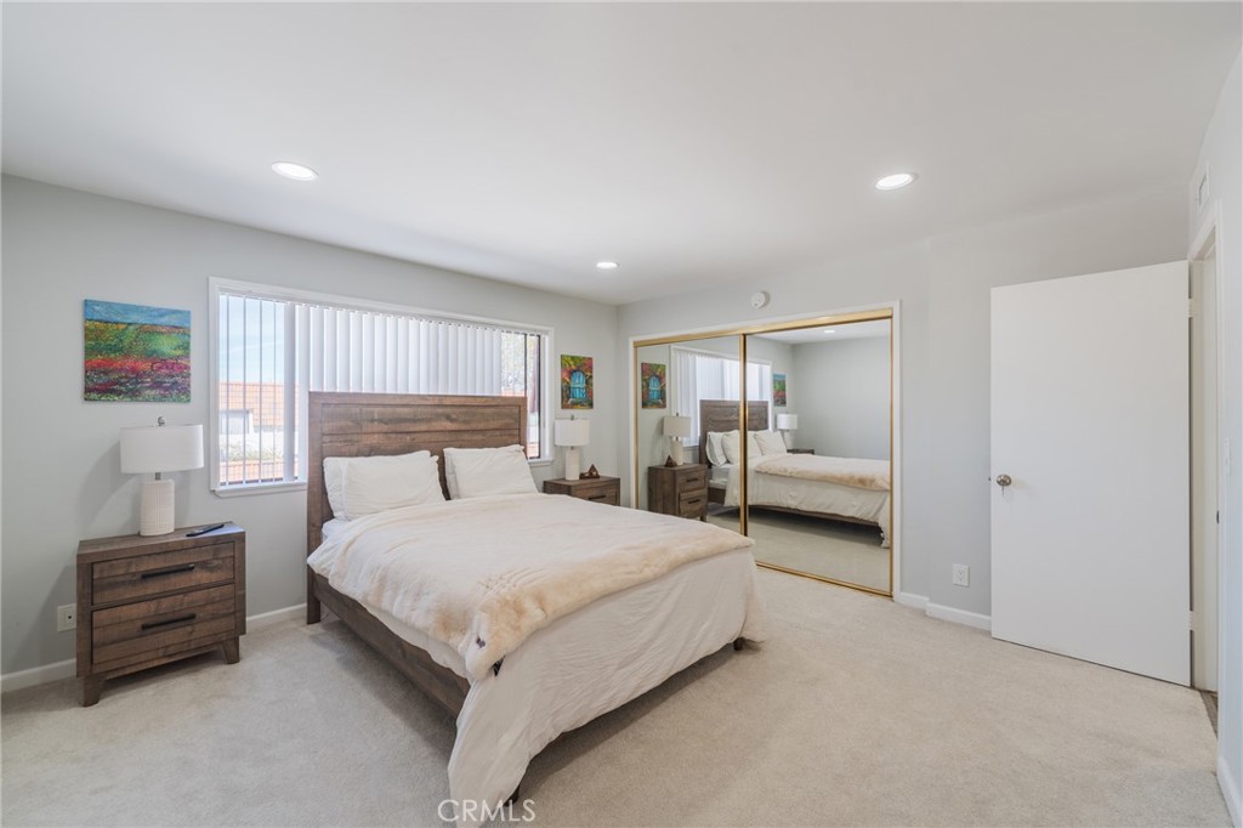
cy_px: 414
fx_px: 483
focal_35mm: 14
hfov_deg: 104.3
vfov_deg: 81.2
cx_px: 622
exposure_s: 1/125
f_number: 7.1
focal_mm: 14
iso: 100
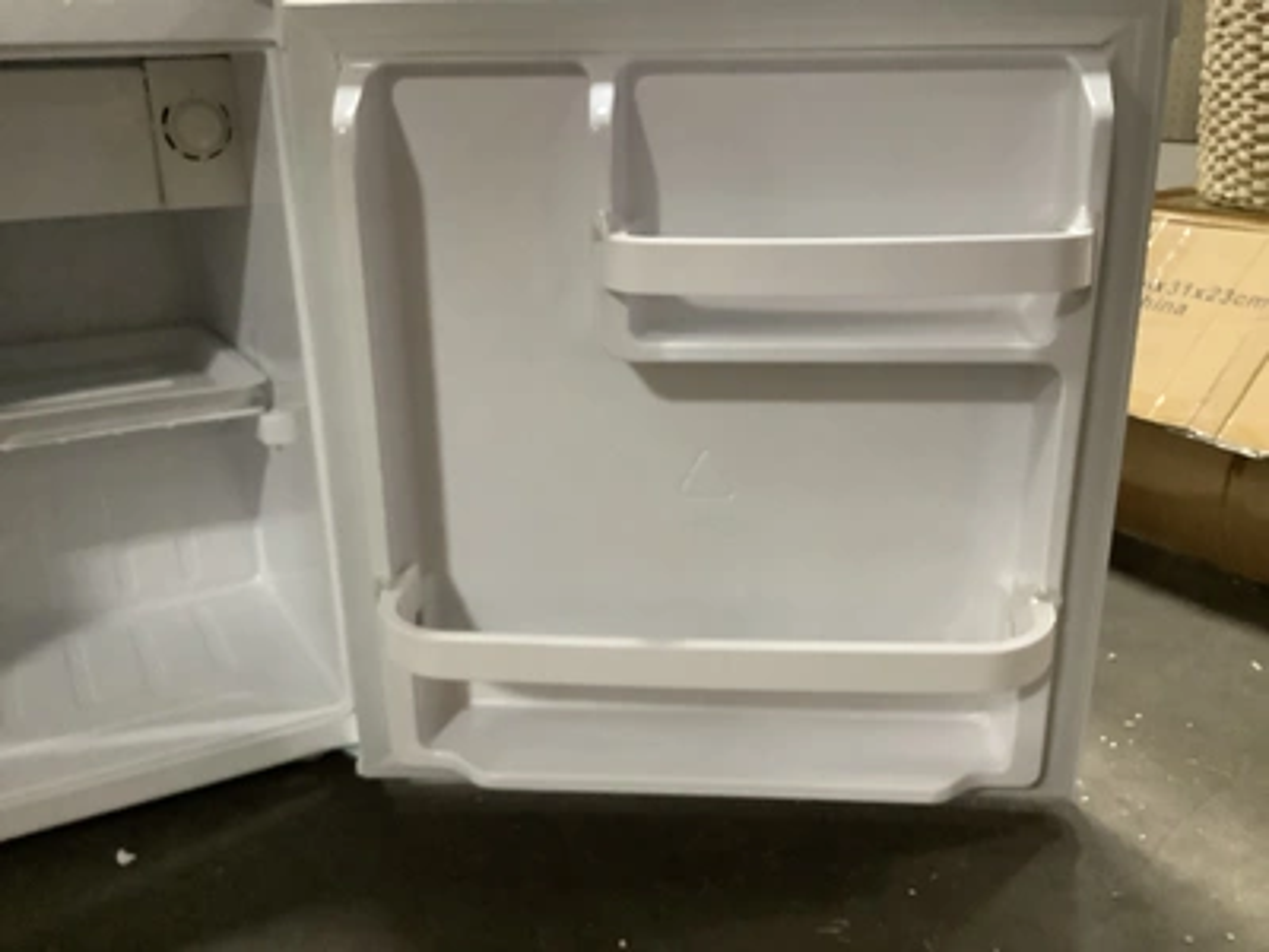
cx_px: 634
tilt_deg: -18.9
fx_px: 1136
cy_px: 476
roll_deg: +2.1
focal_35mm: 31
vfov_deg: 45.4
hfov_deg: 58.4
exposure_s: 1/30
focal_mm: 3.3
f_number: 2.4
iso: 500
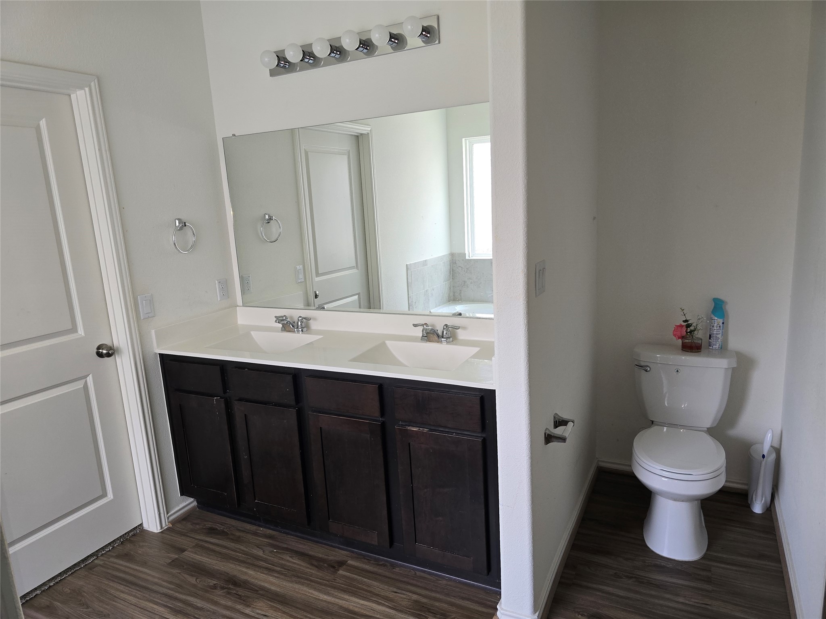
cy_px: 310
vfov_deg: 58.9
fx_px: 549
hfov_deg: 73.9
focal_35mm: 23
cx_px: 413
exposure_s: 1/60
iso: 64
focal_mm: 6.3
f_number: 1.7
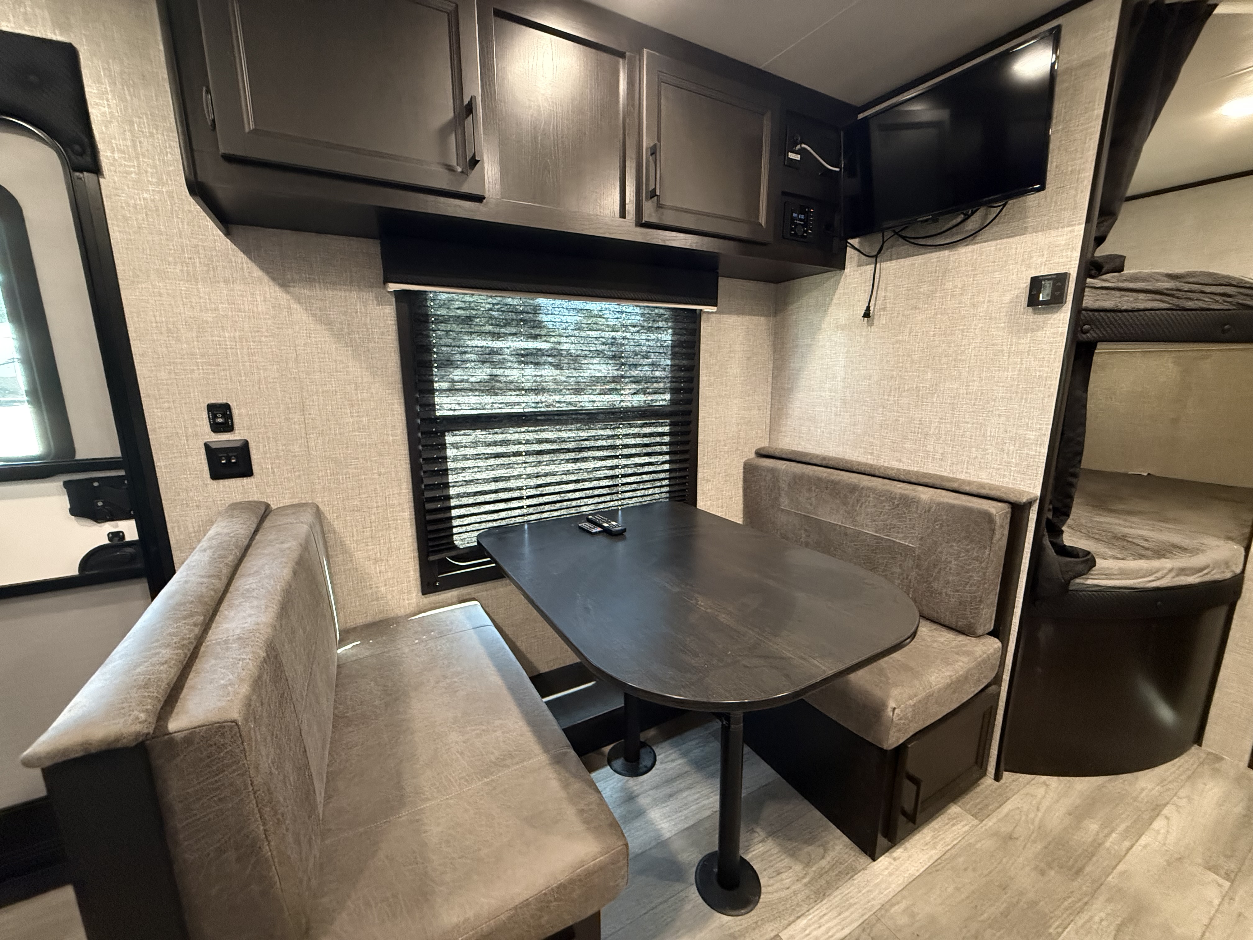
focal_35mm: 14
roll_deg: +0.4
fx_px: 507
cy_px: 470
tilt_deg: -11.9
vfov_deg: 85.7
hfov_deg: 102.1
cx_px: 626
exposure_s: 1/60
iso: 800
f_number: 2.2
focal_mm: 2.22
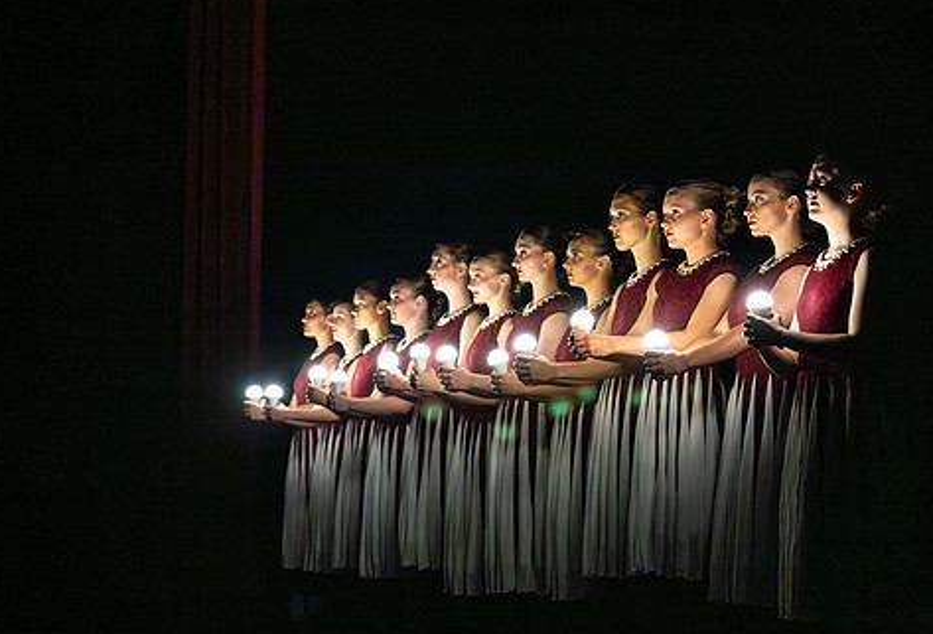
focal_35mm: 87
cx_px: 556
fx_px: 2267
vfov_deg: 15.9
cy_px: 375
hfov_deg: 23.2
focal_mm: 70
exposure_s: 1/500
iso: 2500
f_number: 4
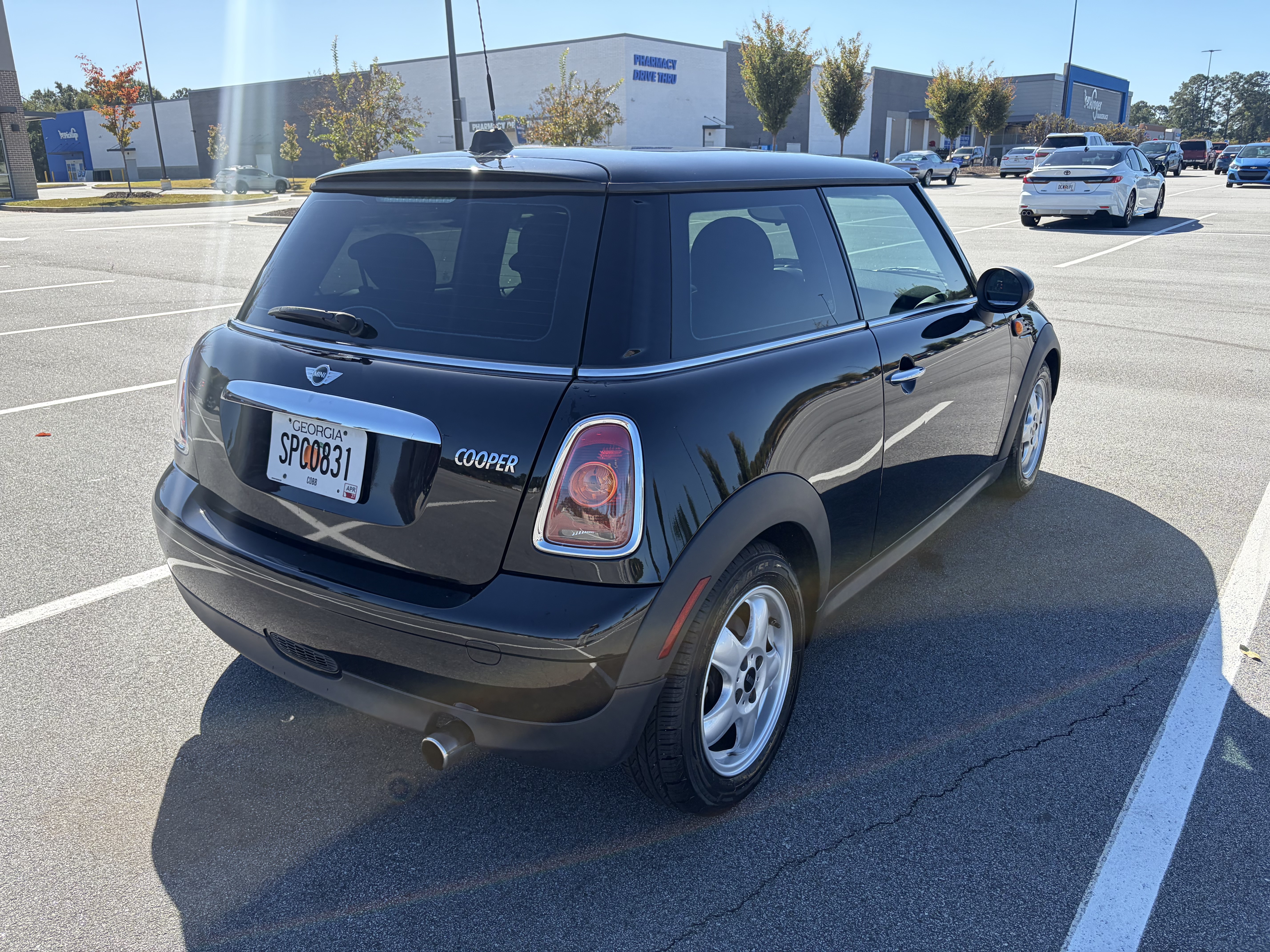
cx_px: 635
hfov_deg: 67.3
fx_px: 954
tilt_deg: -16.9
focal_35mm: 26
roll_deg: +1.3
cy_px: 476
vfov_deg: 53.1
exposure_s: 1/1517
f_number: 1.6
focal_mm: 5.96
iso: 64
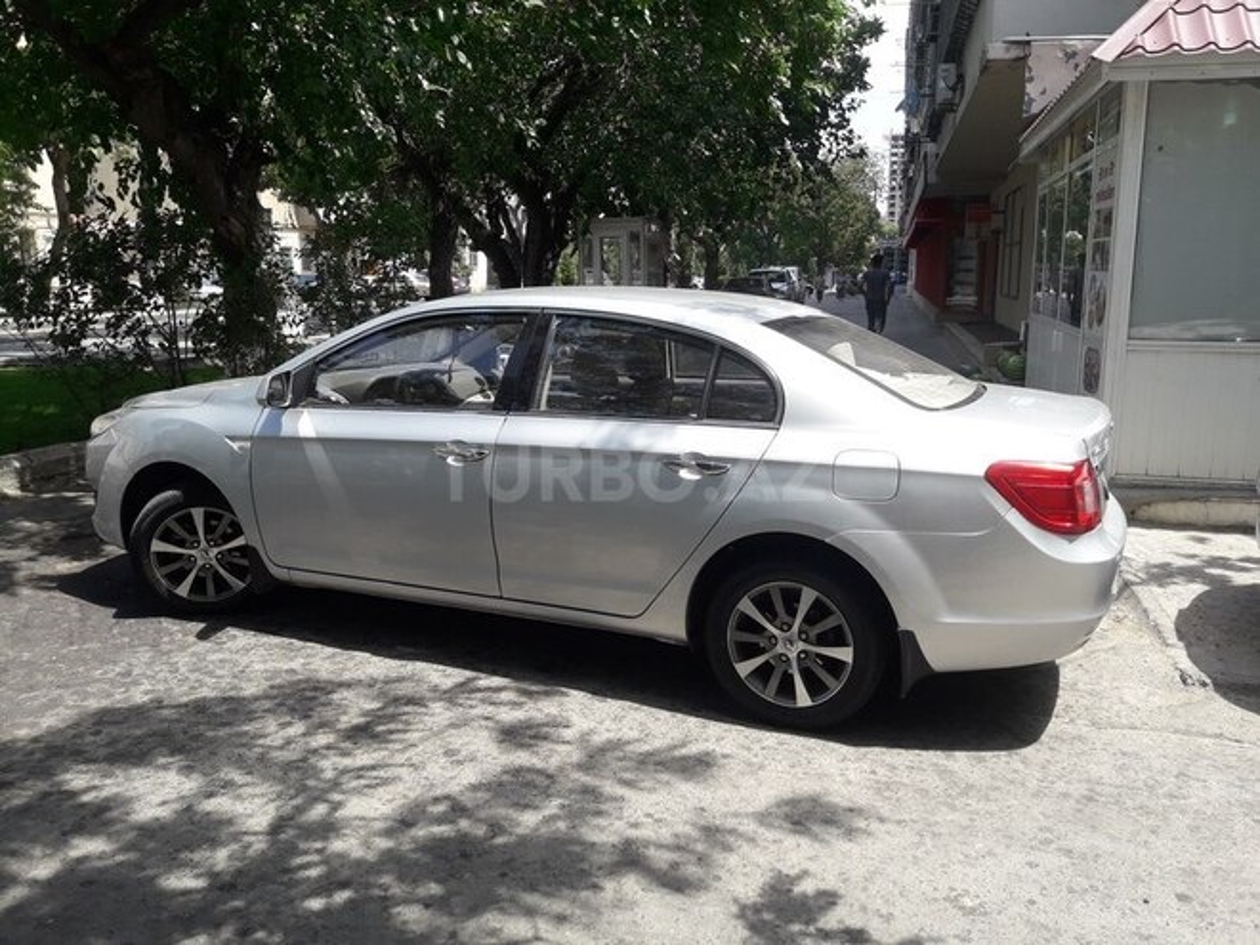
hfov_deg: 63.4
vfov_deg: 49.7
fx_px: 1019
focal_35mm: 28
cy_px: 472
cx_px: 630
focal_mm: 3.7
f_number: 1.9
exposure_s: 1/646
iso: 40
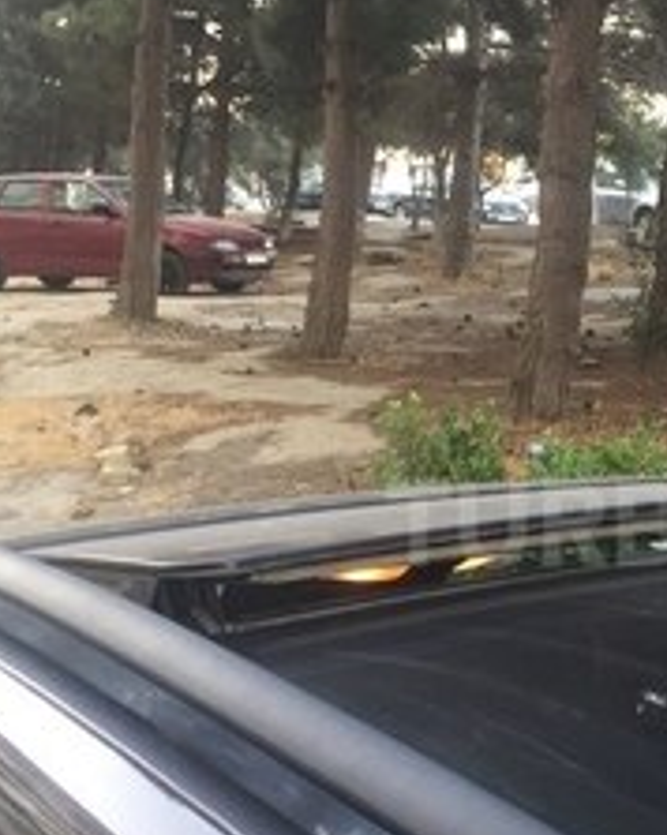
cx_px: 674
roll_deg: -1.6
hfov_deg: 23.2
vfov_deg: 29.9
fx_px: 1557
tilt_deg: -11.8
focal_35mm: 63
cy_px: 524
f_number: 2.2
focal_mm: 4.15
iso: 32
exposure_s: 1/33
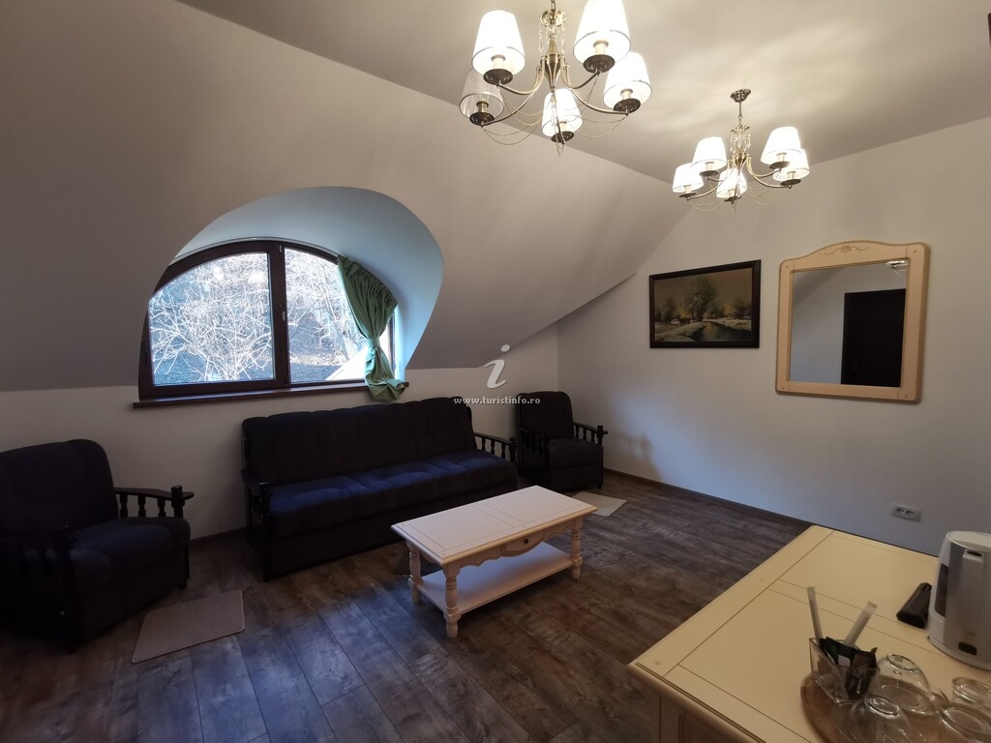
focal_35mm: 16
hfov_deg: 94.5
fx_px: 458
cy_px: 372
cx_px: 496
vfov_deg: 78.1
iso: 200
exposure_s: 1/100
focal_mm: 2.35
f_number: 2.2
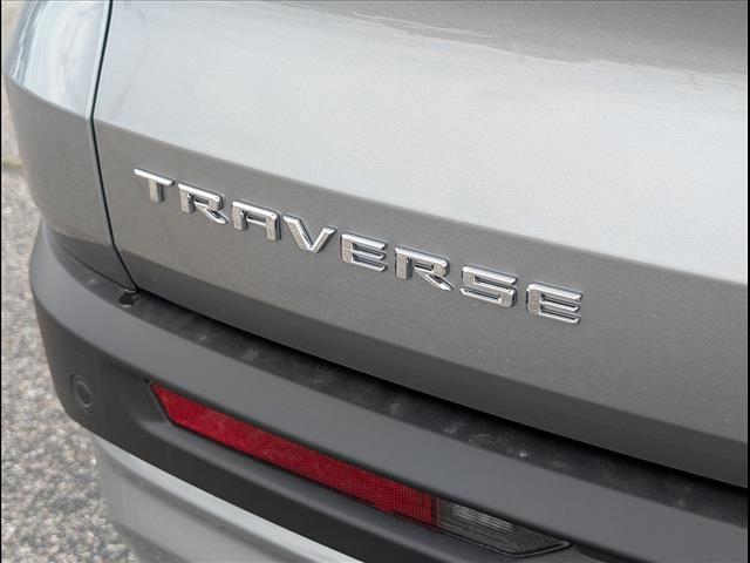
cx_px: 375
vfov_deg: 29.7
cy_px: 282
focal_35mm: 49
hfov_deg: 38.9
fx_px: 1062
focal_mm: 6.9
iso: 46
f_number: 1.68
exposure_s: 1/213
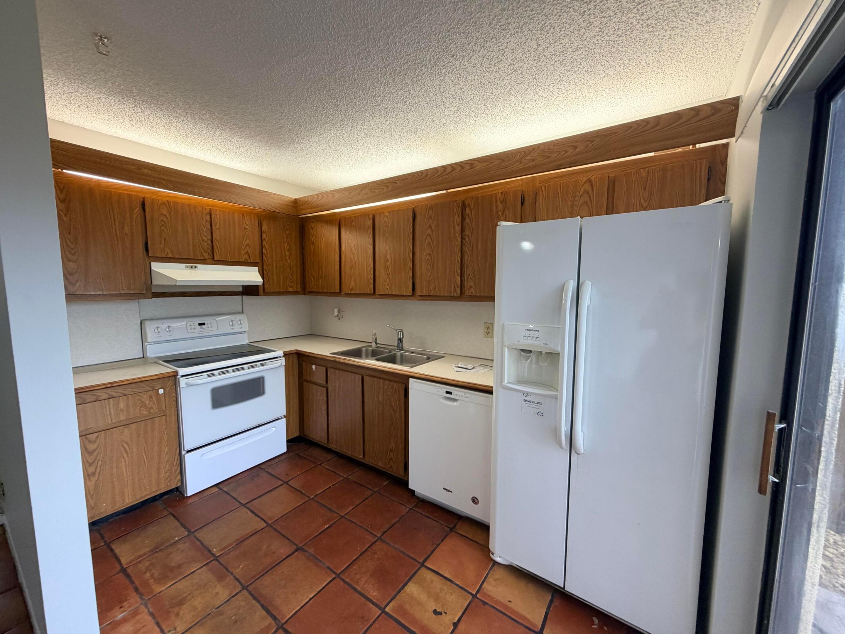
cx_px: 422
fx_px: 342
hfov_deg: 102.1
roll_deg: +0.8
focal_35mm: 14
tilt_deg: -5.9
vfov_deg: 85.7
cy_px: 317
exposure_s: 1/120
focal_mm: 2.22
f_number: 2.2
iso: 200
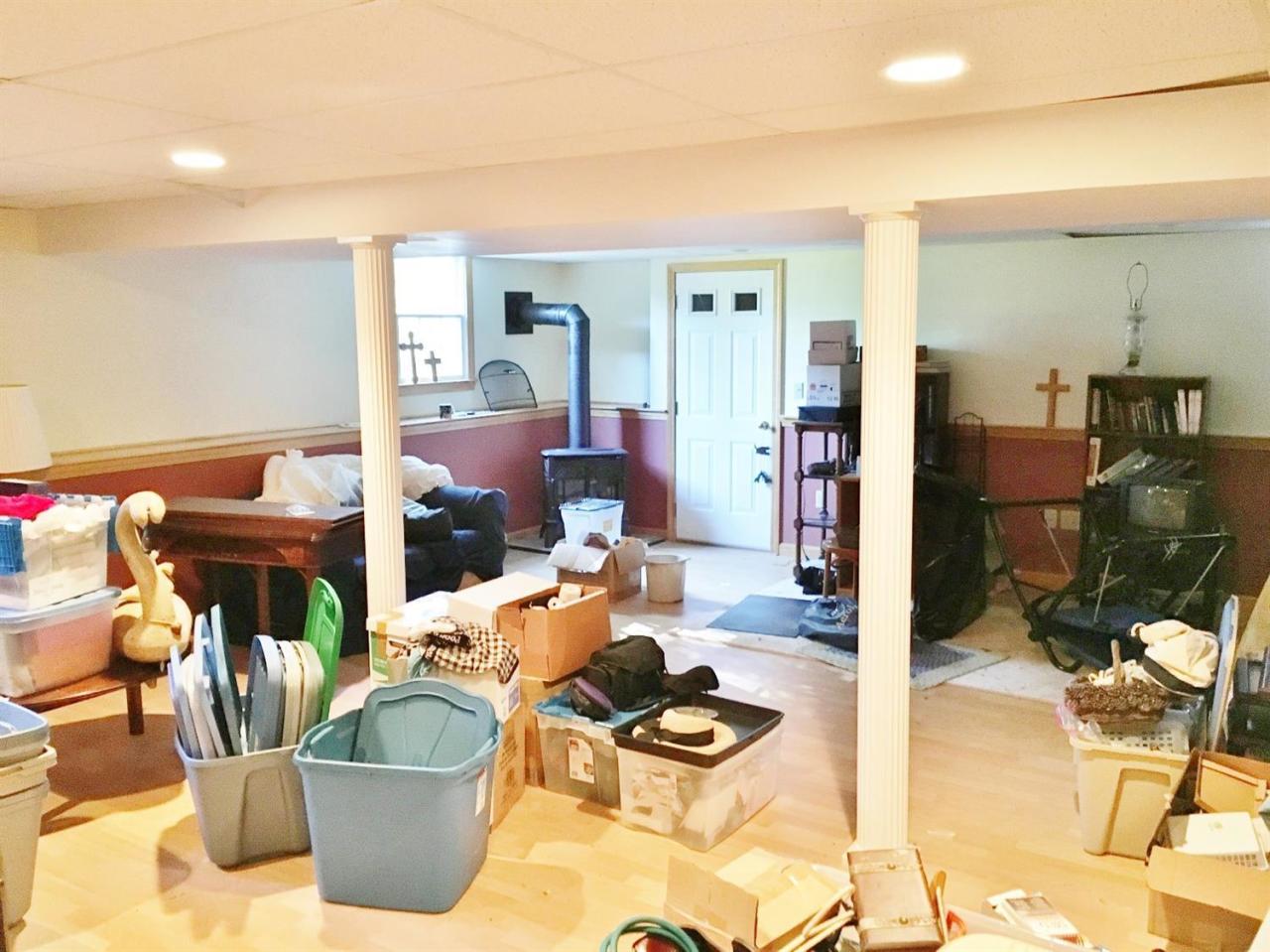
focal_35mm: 29
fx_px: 1064
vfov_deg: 48.2
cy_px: 476
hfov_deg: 61.7
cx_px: 635
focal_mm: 4.15
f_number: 2.2
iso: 250
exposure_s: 1/15
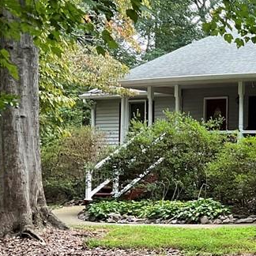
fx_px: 678
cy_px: 175
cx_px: 387
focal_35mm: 81
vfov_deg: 21.3
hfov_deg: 18.8
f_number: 1.8
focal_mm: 3
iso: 80
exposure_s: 1/60
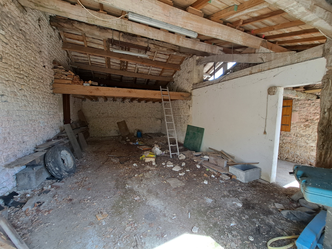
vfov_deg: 89.9
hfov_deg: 106.2
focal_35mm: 13
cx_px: 166
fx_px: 125
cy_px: 124
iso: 64
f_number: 2.2
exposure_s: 1/50
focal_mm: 1.74
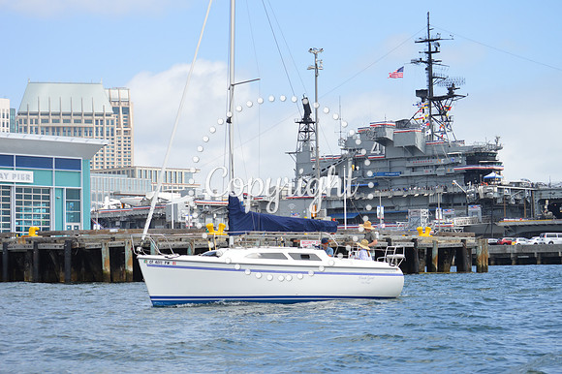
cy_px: 187
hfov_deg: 24.6
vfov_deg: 16.5
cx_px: 281
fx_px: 1287
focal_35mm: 82
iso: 100
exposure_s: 1/250
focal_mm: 55
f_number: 8
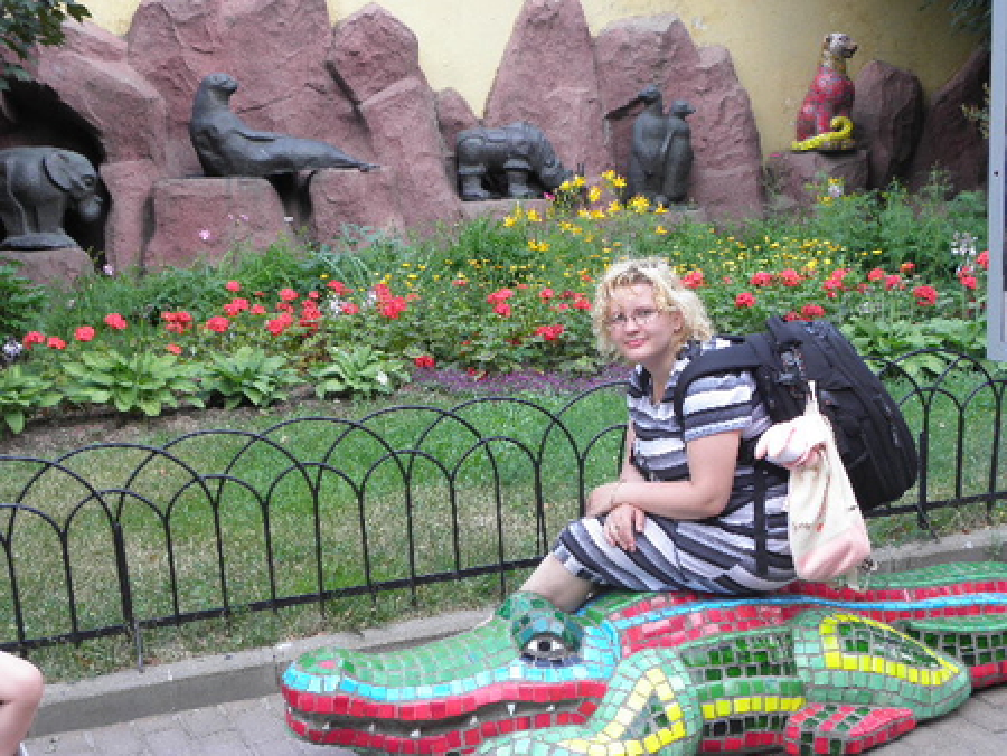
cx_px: 504
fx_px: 1339
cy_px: 378
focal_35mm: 46
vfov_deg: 31.5
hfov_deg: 41.2
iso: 64
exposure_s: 1/50
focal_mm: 8.19
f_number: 3.4
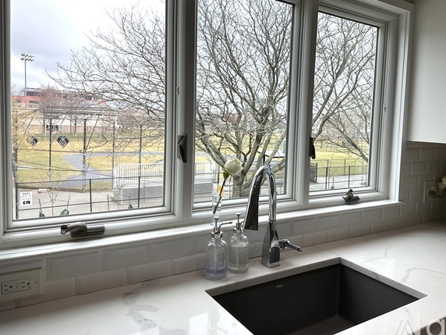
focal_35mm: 28
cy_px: 149
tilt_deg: -4.7
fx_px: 361
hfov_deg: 63.1
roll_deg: -2.3
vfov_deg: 49.7
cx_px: 255
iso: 80
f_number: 1.78
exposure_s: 1/1019
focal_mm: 6.86
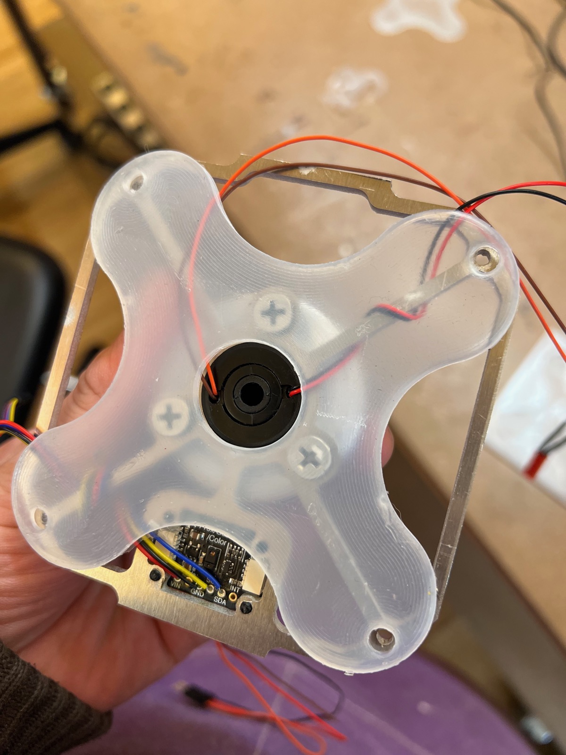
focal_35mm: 26
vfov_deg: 67.3
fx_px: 567
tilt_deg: -68.7
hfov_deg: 53.1
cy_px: 378
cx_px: 283
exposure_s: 1/100
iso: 125
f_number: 1.5
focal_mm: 5.7
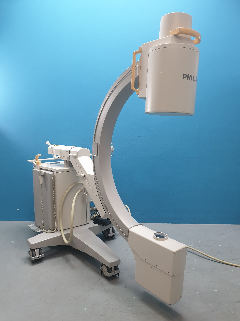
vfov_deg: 67.3
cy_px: 160
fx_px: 240
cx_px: 120
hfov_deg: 53.1
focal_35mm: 26
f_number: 2.4
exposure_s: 1/50
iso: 200
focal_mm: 4.3
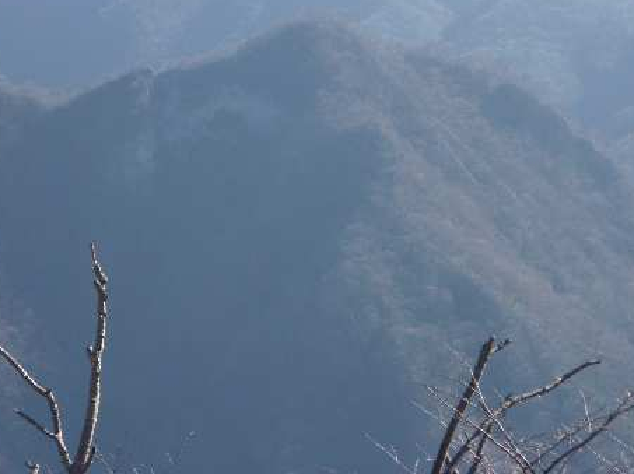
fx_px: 3312
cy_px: 140
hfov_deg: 10.9
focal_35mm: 181
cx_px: 203
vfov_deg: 8.2
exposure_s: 1/125
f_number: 5.9
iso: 80
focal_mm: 22.8
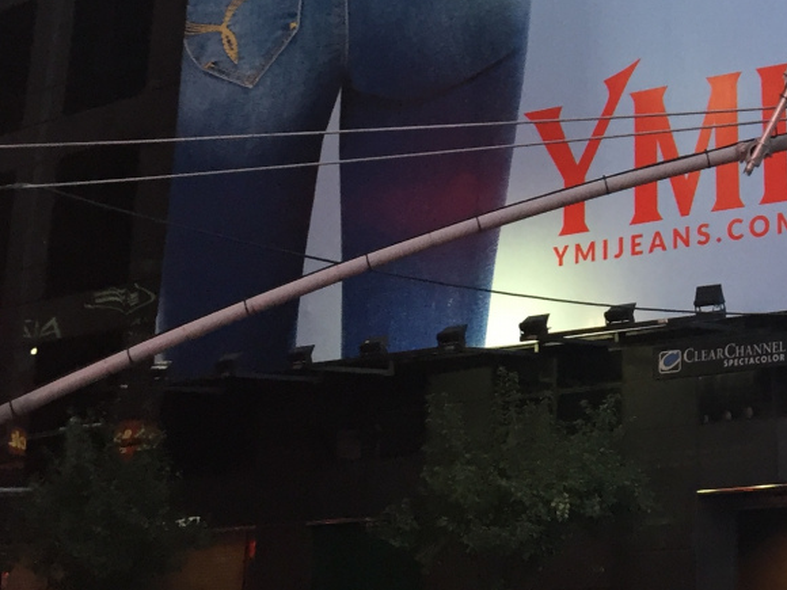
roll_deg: +0.9
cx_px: 836
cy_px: -127
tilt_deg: +21.7
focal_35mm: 80
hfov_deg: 23.1
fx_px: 1819
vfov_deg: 17.5
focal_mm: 4.15
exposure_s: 1/30
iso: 80
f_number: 2.2
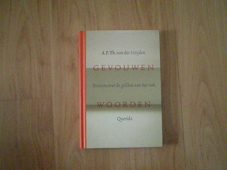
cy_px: 85
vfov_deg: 37.7
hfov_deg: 49.0
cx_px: 114
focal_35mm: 38
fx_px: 249
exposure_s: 1/50
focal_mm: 6.3
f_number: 3.1
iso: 2169
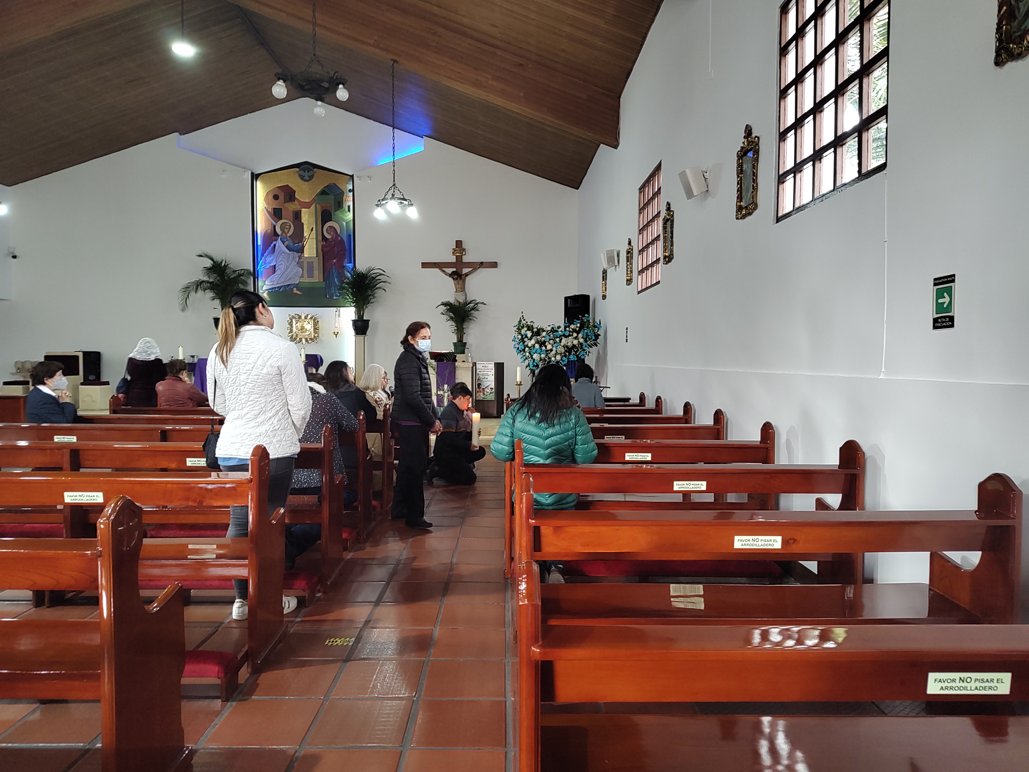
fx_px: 684
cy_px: 386
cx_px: 514
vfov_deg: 58.9
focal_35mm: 23
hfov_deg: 73.9
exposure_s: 1/40
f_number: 1.8
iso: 422
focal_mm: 5.56
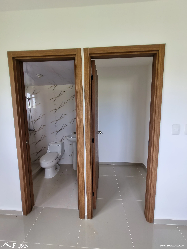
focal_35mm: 13
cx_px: 94
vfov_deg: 106.2
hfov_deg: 89.9
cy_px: 124
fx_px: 94
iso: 50
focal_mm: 1.74
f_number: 2.2
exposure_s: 1/60
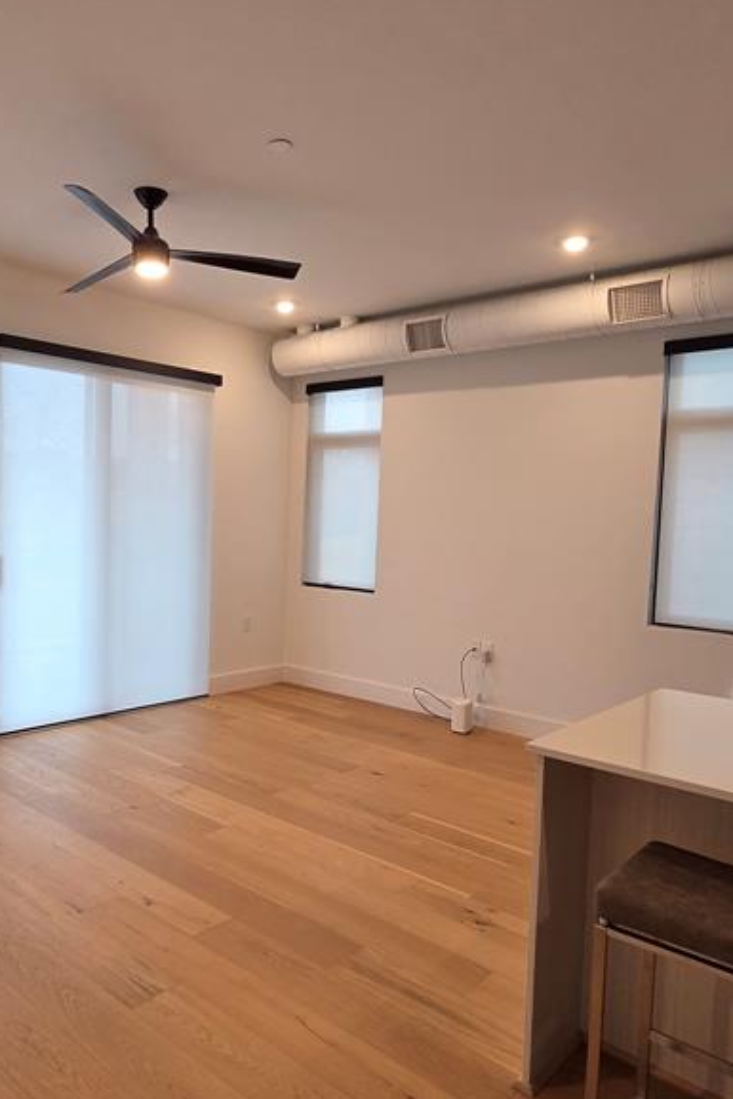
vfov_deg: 73.7
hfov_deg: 52.4
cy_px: 556
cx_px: 263
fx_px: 733
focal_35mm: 24
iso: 200
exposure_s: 1/120
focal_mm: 2.2
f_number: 2.2
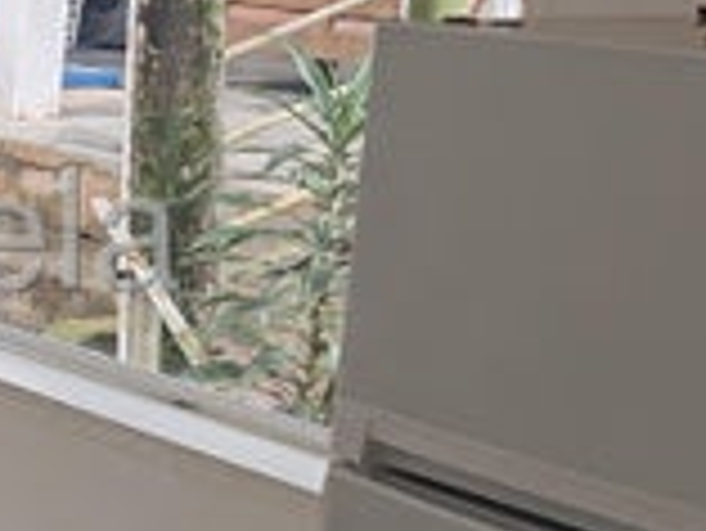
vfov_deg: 13.5
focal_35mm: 110
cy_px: 230
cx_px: -684
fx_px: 2245
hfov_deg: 14.8
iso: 320
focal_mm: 6.12
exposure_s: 1/100
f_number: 1.9
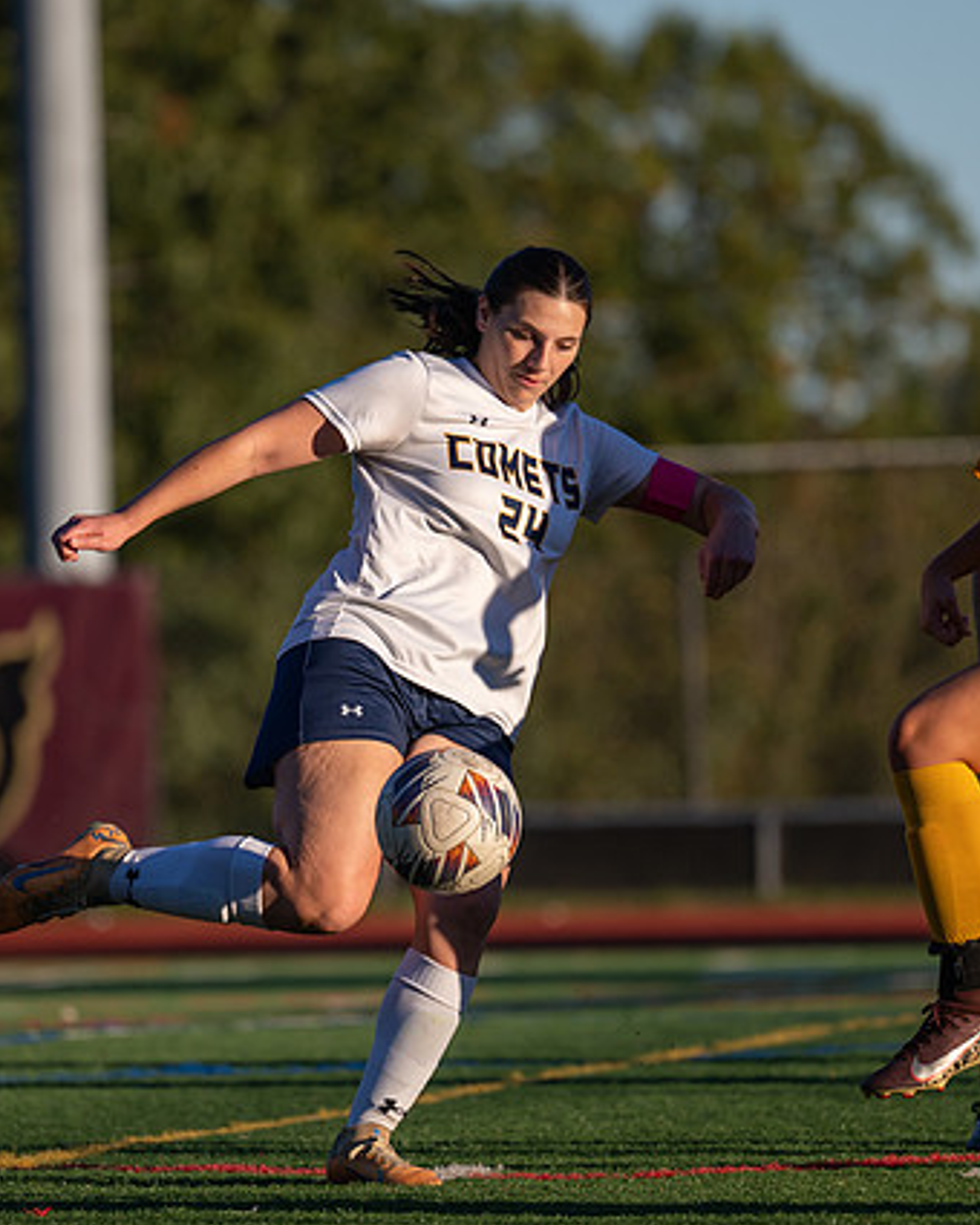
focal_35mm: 432
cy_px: 646
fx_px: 15662
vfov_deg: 4.5
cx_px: 317
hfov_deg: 3.6
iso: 110
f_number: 2.8
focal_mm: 200
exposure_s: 1/2000
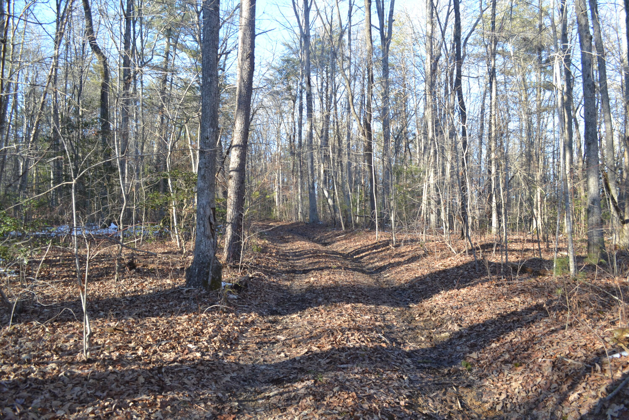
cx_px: 314
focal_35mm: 27
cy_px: 210
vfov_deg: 47.9
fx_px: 472
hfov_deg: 67.4
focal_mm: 18
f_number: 5.6
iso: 280
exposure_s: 1/125
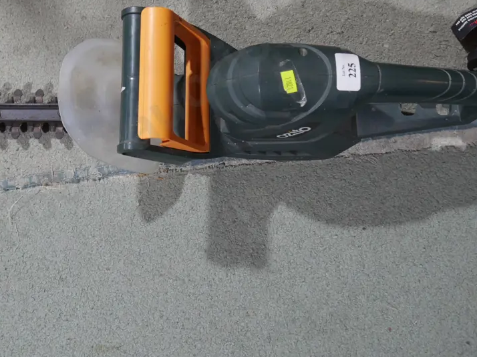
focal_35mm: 66
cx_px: 174
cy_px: 107
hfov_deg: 29.3
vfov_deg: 22.1
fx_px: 909
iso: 1000
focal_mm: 23
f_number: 5.1
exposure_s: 1/60
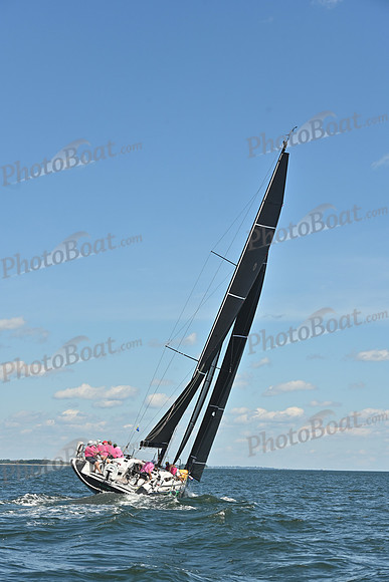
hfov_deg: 17.5
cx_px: 194
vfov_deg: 26.0
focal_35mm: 78
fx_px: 1263
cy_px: 291
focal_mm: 78
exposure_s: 1/1250
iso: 250
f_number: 8
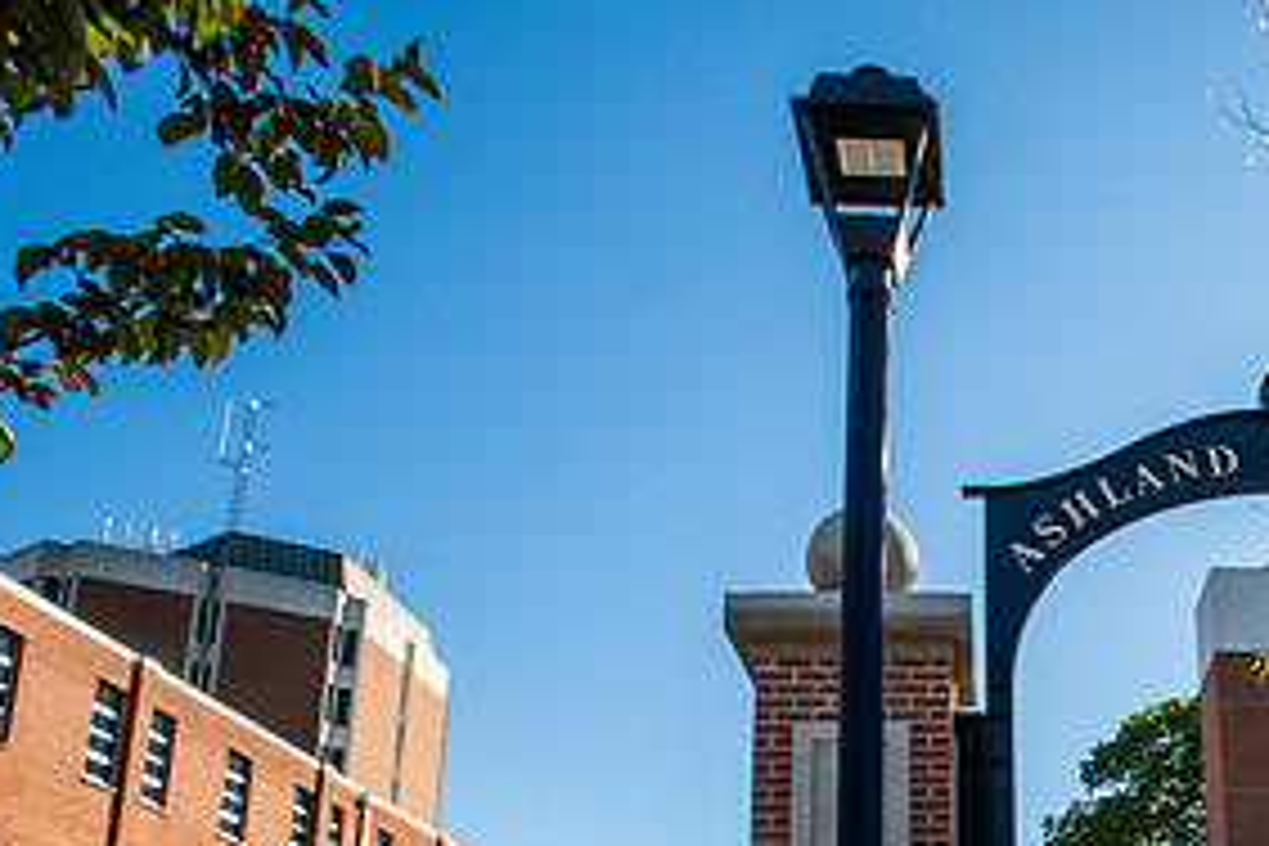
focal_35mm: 35
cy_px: 866
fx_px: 1234
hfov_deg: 47.9
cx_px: 1179
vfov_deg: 34.1
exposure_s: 1/160
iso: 1000
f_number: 22
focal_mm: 17
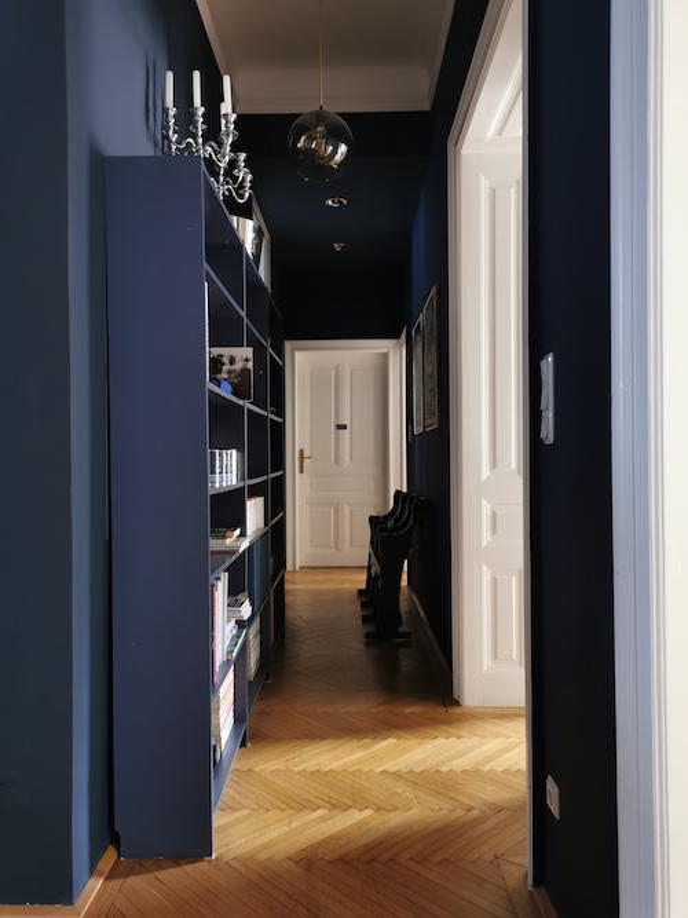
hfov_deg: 51.3
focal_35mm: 27
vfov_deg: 65.3
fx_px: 716
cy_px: 459
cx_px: 344
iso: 320
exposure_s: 1/33.3
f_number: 1.8
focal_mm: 5.58
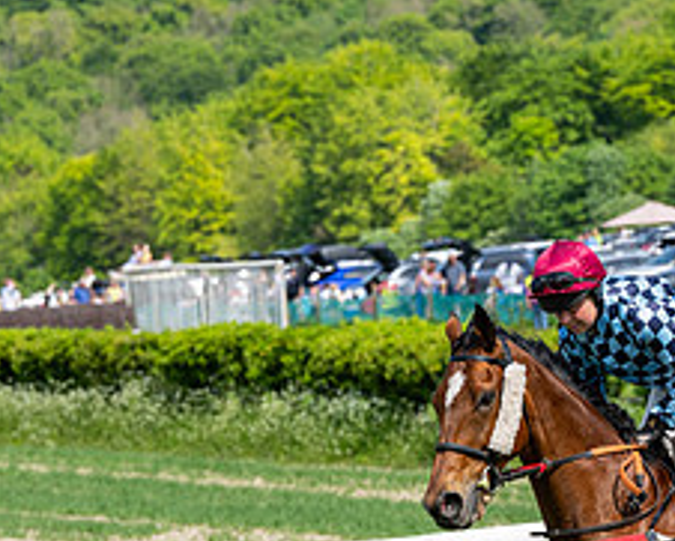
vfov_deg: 4.8
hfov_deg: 6.0
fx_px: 6455
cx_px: 635
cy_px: 574
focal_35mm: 323
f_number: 5.6
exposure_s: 1/1250
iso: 200
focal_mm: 115
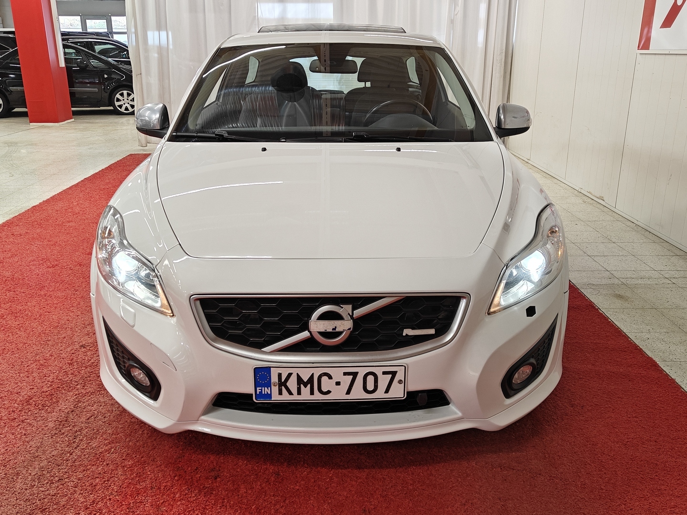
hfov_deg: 56.8
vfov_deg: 44.2
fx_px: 635
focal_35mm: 32
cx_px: 344
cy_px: 258
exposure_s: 1/100
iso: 64
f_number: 1.8
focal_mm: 5.59
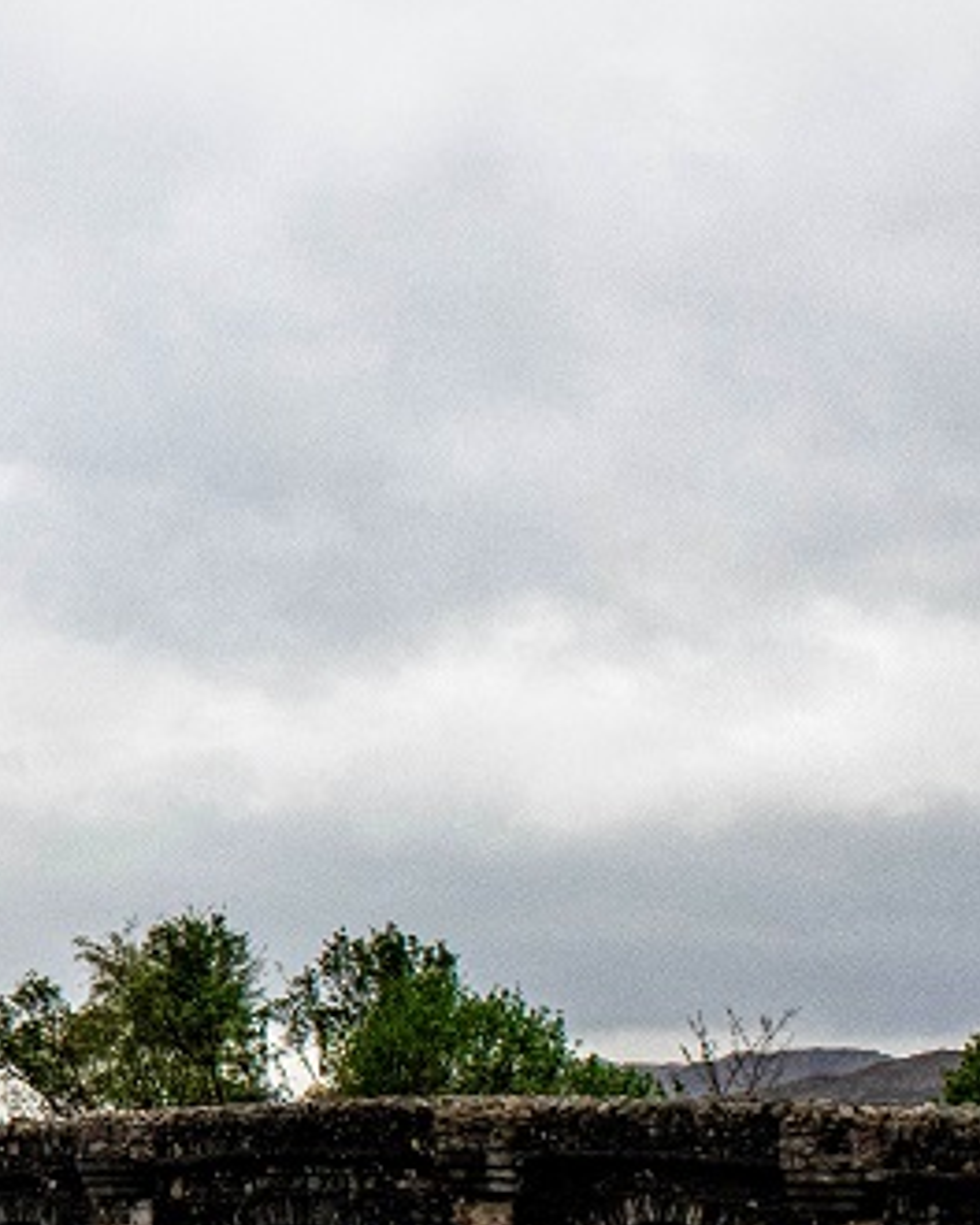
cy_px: 913
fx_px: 5257
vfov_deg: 13.2
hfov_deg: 10.2
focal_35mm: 145
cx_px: -601
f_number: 10
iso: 1000
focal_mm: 34
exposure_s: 1/800
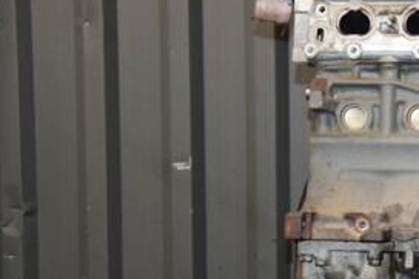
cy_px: 165
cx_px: 430
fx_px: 1233
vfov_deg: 12.9
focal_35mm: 106
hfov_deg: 18.7
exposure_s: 1/60
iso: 800
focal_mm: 32
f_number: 5
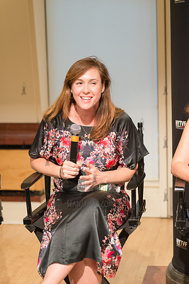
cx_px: 94
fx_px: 630
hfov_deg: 17.1
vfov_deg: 25.4
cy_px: 142
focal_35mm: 80
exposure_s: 1/200
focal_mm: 80
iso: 2500
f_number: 4
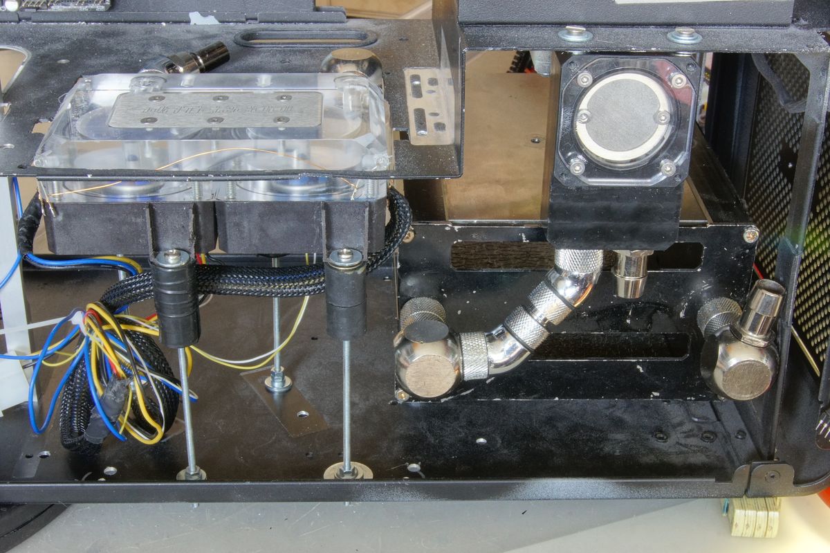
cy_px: 276
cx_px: 415
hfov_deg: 33.4
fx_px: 1383
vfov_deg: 22.6
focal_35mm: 60
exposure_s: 1.6
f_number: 29
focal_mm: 40
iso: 800
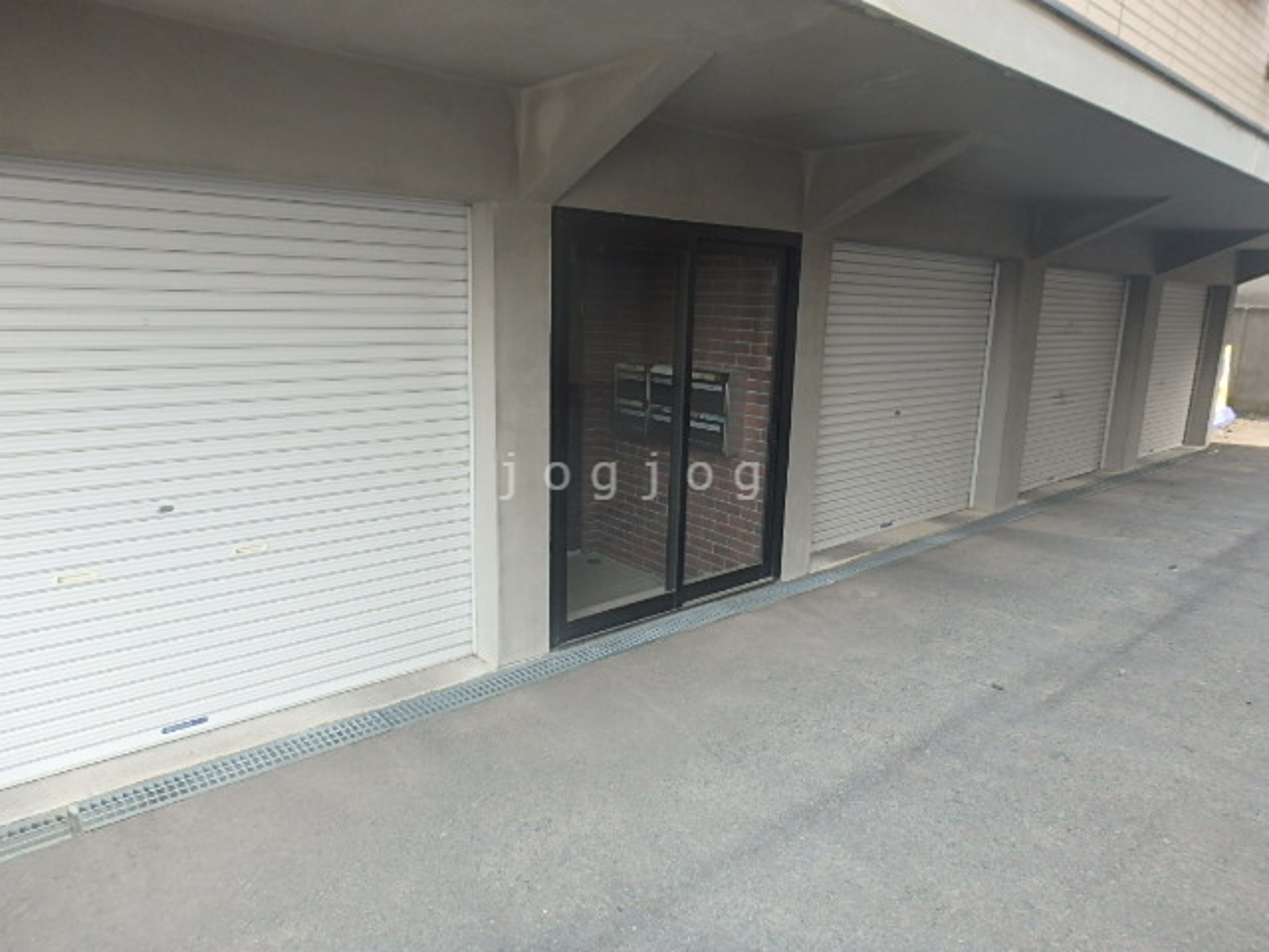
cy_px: 476
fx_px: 770
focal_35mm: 21
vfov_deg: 63.4
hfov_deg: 79.0
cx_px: 634
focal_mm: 3.7
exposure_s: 1/80
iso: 125
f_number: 3.5
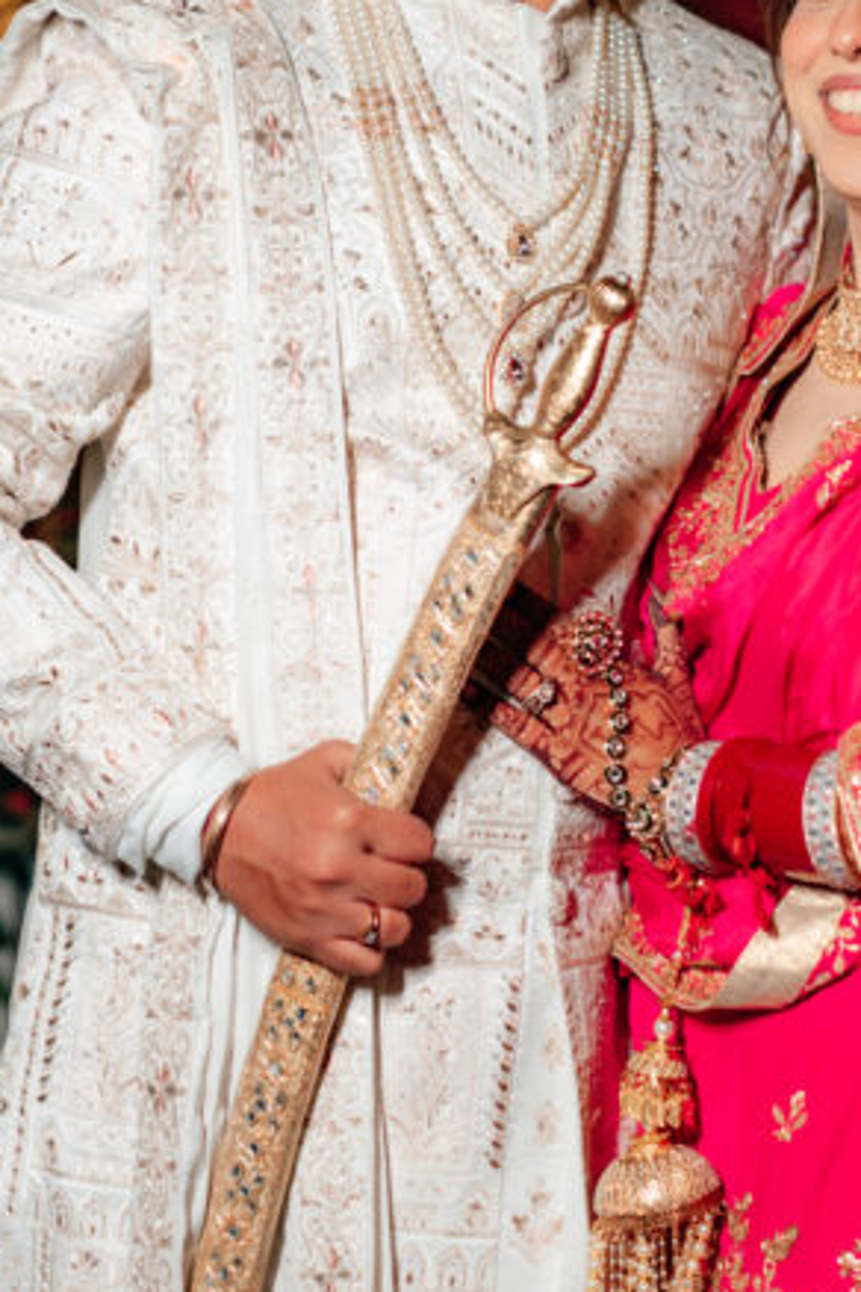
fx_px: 4197
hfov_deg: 11.7
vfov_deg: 17.5
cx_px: 562
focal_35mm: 117
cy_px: 555
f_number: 1.6
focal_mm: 50
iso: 800
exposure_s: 1/320
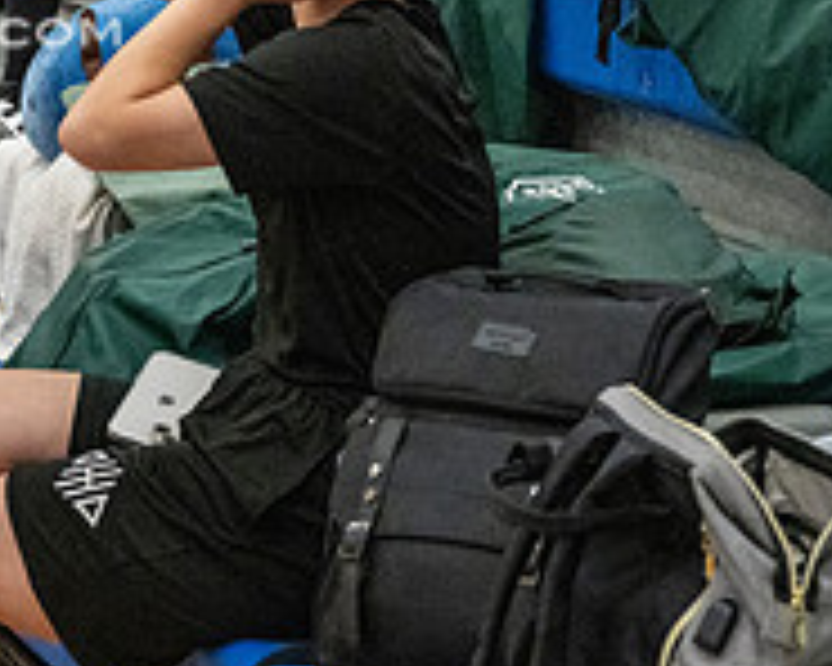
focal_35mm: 138
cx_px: -189
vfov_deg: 11.0
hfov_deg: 13.5
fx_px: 3398
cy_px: -128
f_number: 4
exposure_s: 1/800
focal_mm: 47
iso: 8000
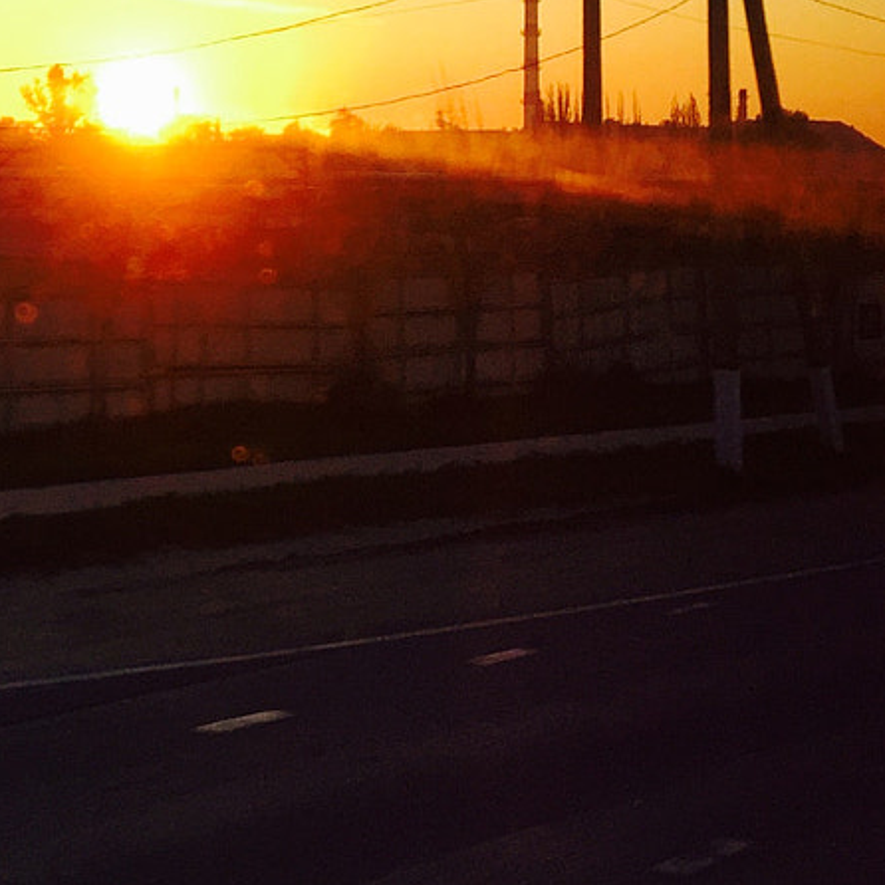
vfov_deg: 18.5
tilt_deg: +2.5
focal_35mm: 92
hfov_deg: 17.7
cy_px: 63
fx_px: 2661
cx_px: -276
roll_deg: -3.1
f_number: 2.2
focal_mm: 4.15
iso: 50
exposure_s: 1/100
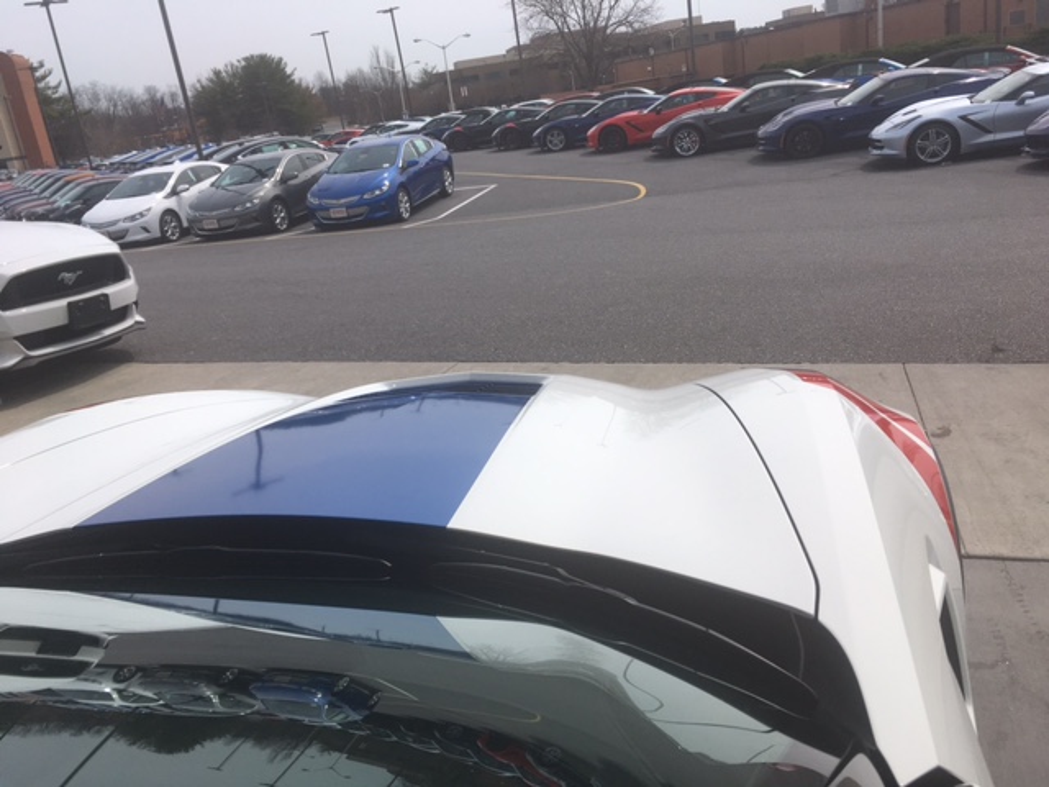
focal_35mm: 29
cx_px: 524
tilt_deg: -18.4
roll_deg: +8.2
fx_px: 879
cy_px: 394
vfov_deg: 48.2
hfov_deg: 61.7
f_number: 2.2
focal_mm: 4.15
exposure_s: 1/2564
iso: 25
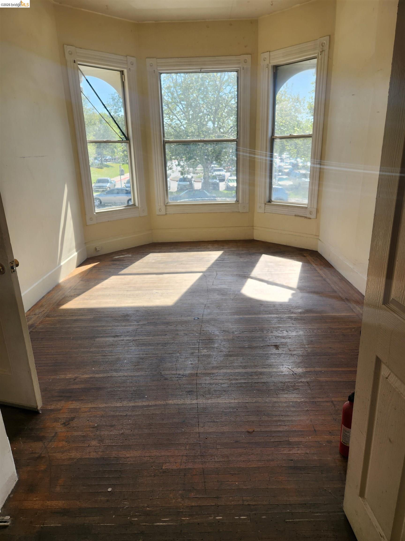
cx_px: 202
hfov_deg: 58.9
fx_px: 359
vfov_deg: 73.9
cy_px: 270
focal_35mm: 23
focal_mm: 5.4
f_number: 1.8
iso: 20
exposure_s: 1/338
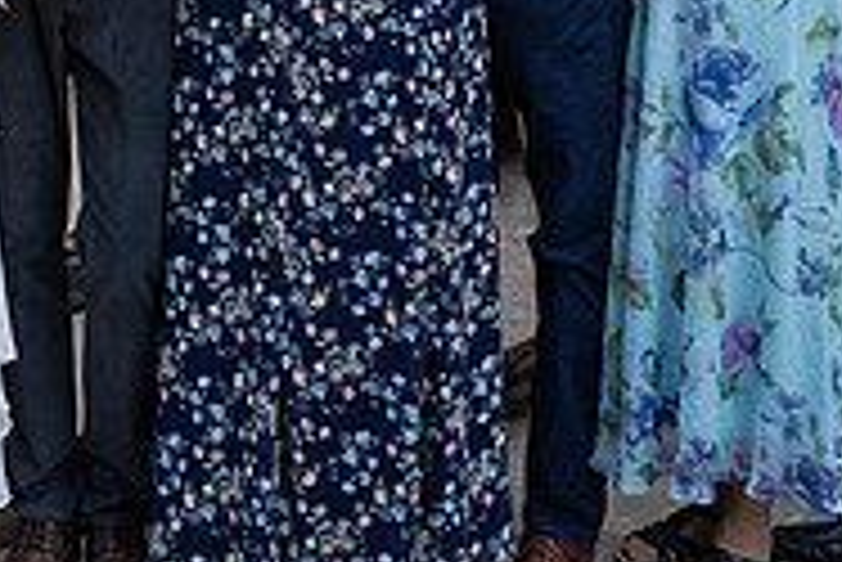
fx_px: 2036
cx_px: 104
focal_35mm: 87
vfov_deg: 14.8
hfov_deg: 22.8
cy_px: -245
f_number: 3.2
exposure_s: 1/320
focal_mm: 28
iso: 500
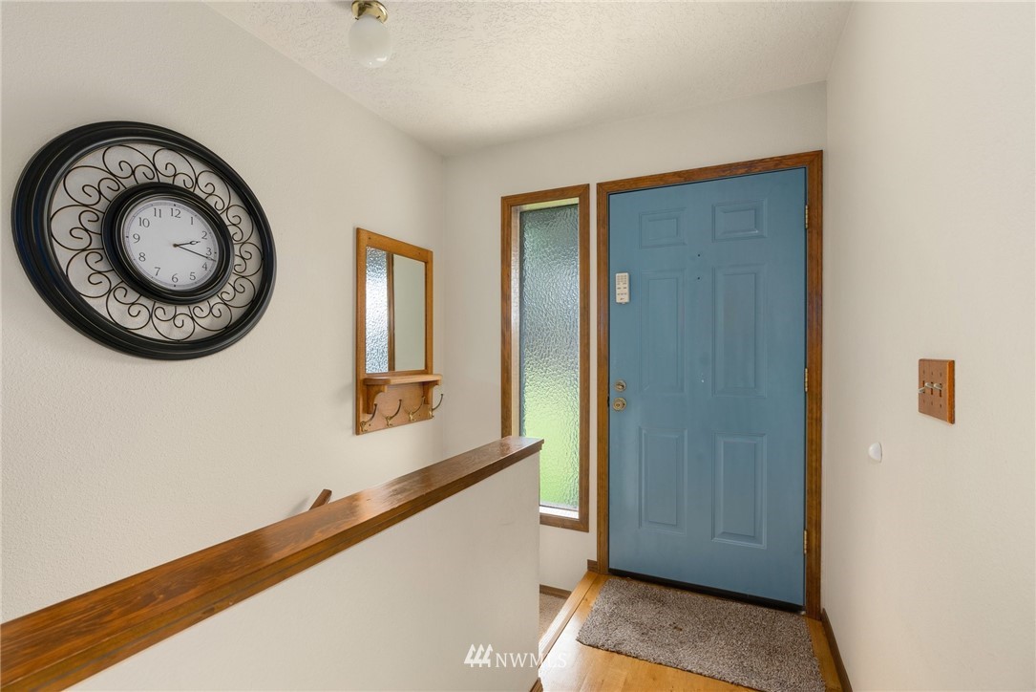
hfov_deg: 96.7
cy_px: 346
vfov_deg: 73.8
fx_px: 461
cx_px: 518
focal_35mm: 16
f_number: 8
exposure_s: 1/1.67
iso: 500
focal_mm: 16
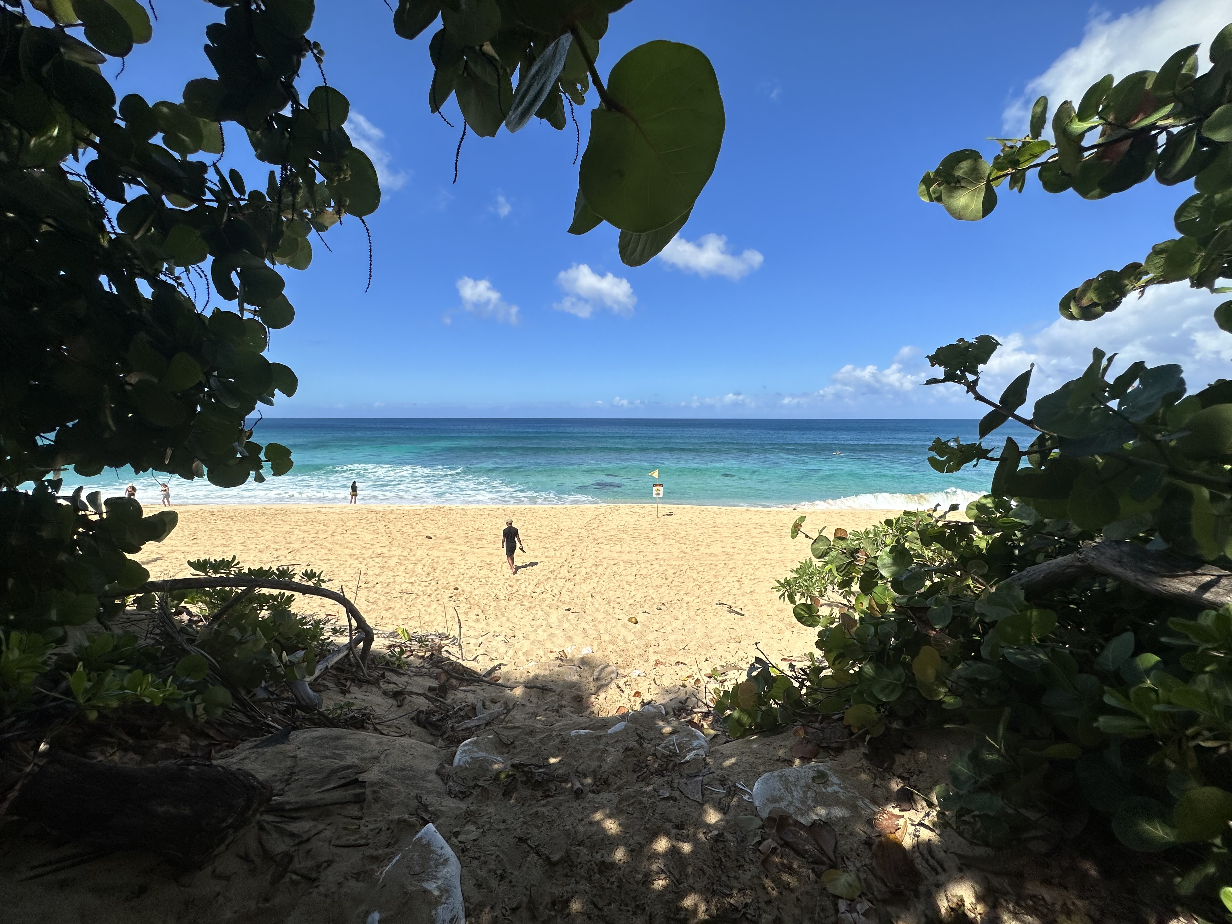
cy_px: 462
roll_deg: -0.3
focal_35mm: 14
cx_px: 616
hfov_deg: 102.1
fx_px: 498
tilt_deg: -6.1
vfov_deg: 85.7
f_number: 2.2
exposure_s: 1/4132
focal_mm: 2.22
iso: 50
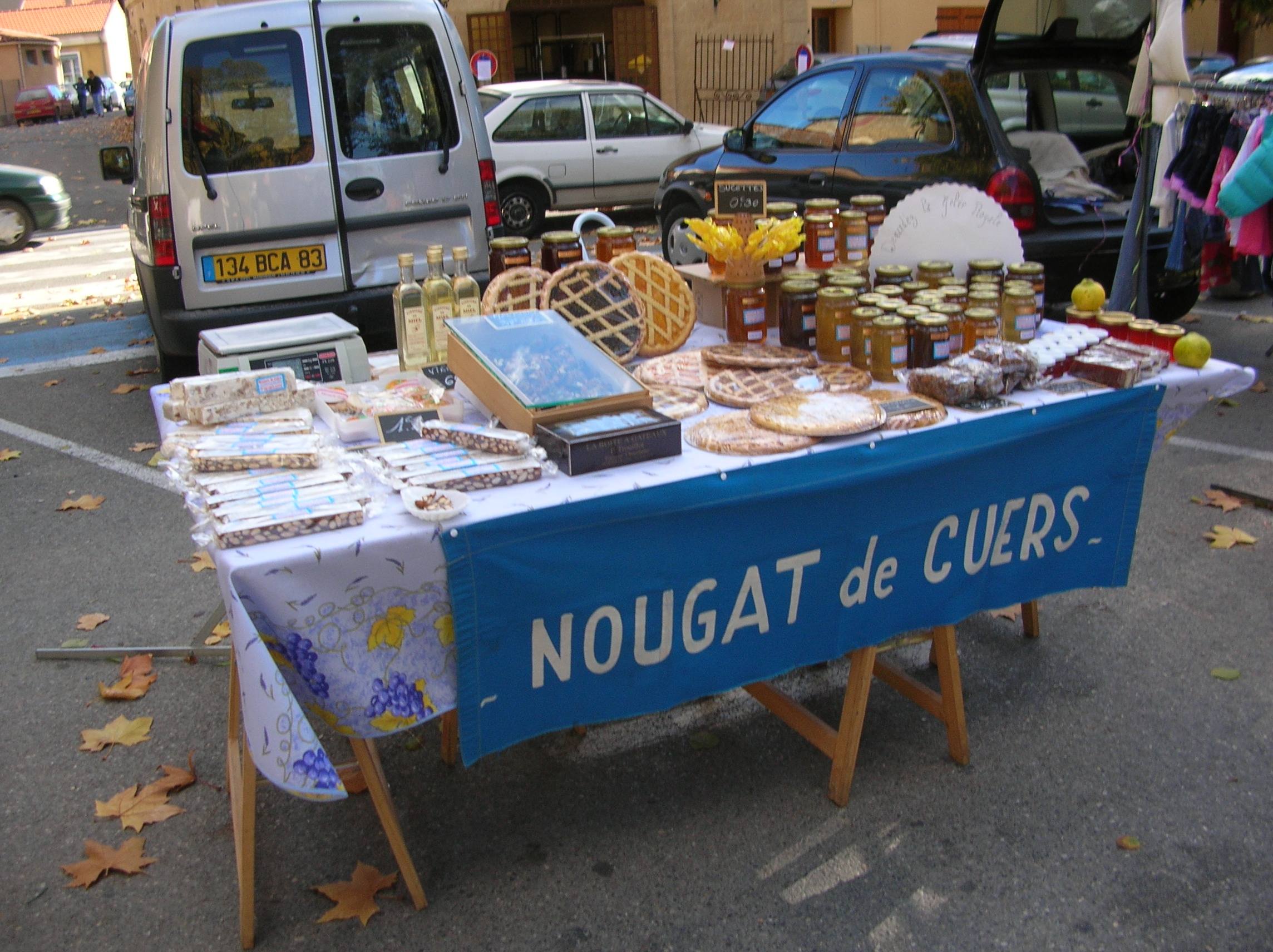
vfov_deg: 40.6
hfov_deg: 52.7
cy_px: 476
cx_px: 636
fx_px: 1286
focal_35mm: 35
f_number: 2.8
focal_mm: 5.8
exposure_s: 1/214
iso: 50
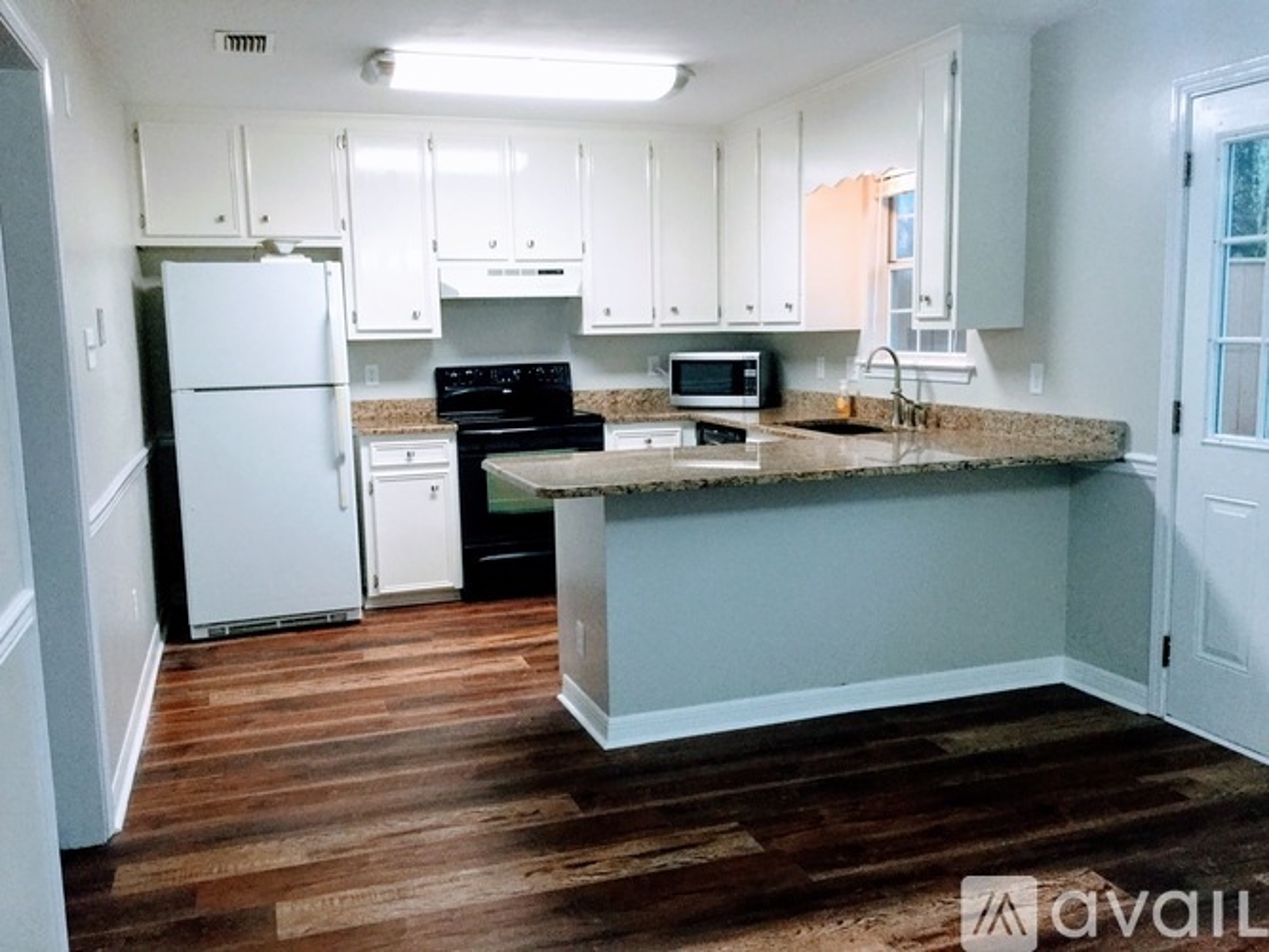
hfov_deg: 58.4
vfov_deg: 45.4
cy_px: 476
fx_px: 1136
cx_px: 634
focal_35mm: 31
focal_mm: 3.3
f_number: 2.4
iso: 50
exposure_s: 1/30
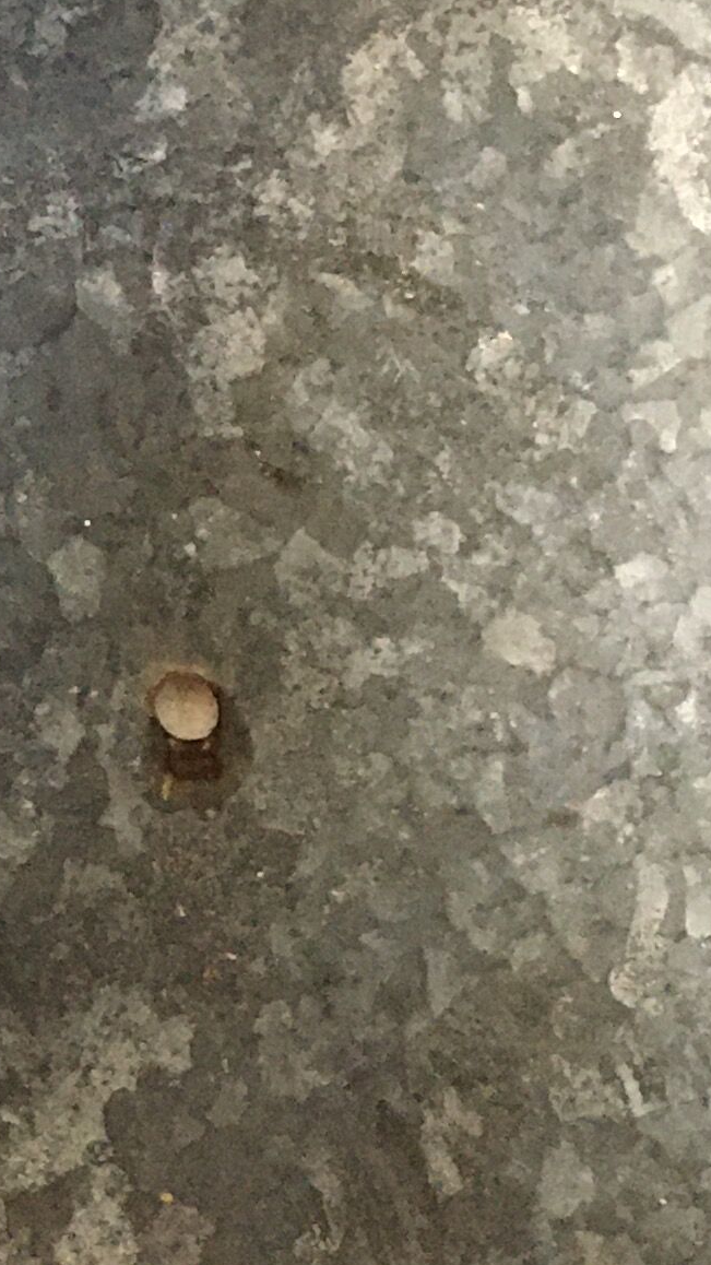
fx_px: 3688
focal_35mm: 110
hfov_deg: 11.0
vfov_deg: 19.5
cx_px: 241
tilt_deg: -84.3
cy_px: 634
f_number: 2.2
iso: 250
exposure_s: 1/15
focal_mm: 4.15
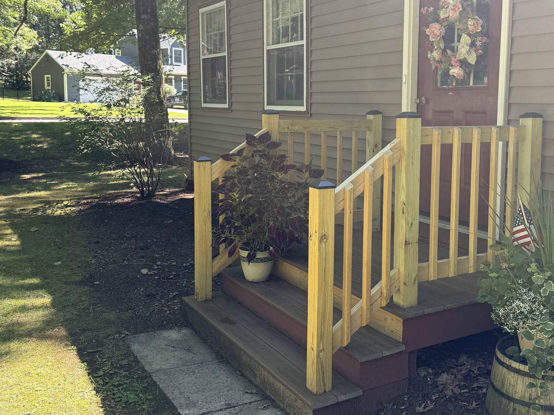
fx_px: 592
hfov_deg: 49.7
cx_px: 346
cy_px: 159
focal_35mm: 37
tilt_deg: -6.4
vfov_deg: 38.4
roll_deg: -0.6
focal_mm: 6.76
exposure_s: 1/453
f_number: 1.78
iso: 100
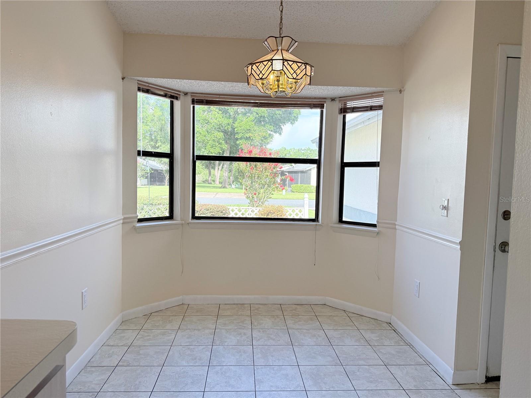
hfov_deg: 71.6
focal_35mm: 24
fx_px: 368
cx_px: 266
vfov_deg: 56.8
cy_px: 199
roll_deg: -1.0
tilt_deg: -4.5
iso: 100
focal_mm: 6.76
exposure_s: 1/575
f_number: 1.78
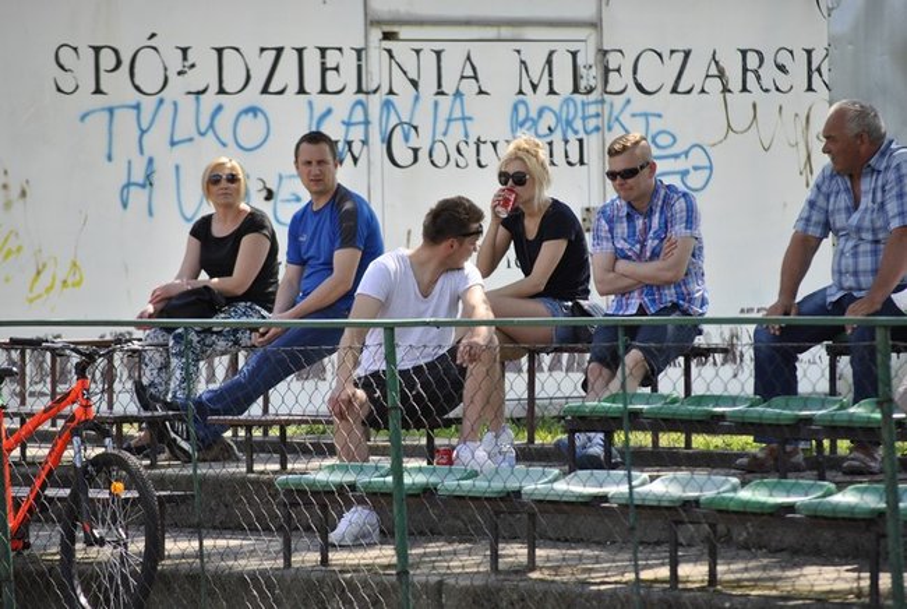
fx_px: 5679
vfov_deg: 6.1
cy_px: 304
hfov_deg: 9.1
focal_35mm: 225
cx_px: 454
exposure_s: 1/500
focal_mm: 150
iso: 280
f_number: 5
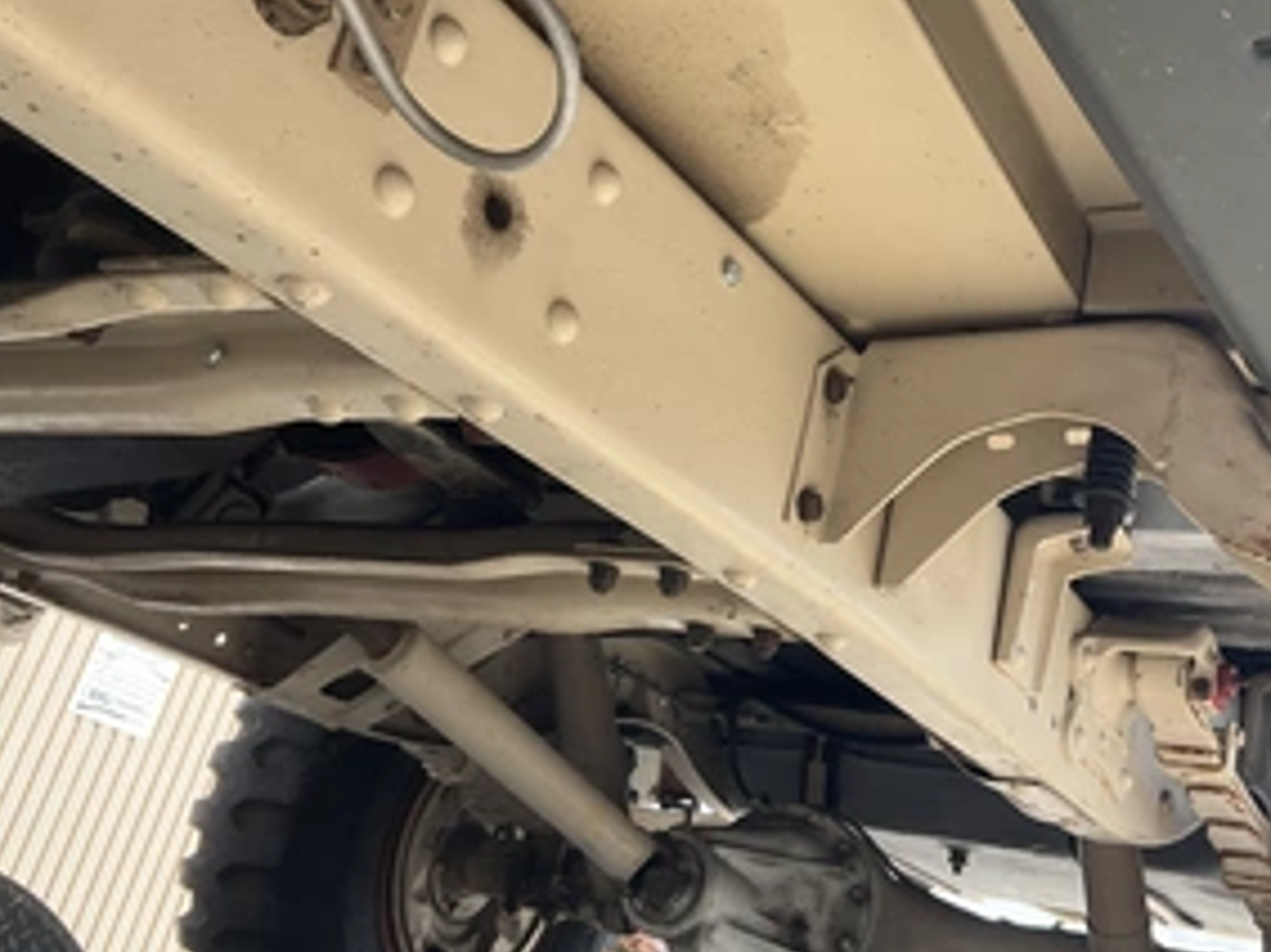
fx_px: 1505
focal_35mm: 41
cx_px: 768
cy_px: 400
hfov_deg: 45.5
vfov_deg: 35.0
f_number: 1.8
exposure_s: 1/346
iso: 25
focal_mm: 3
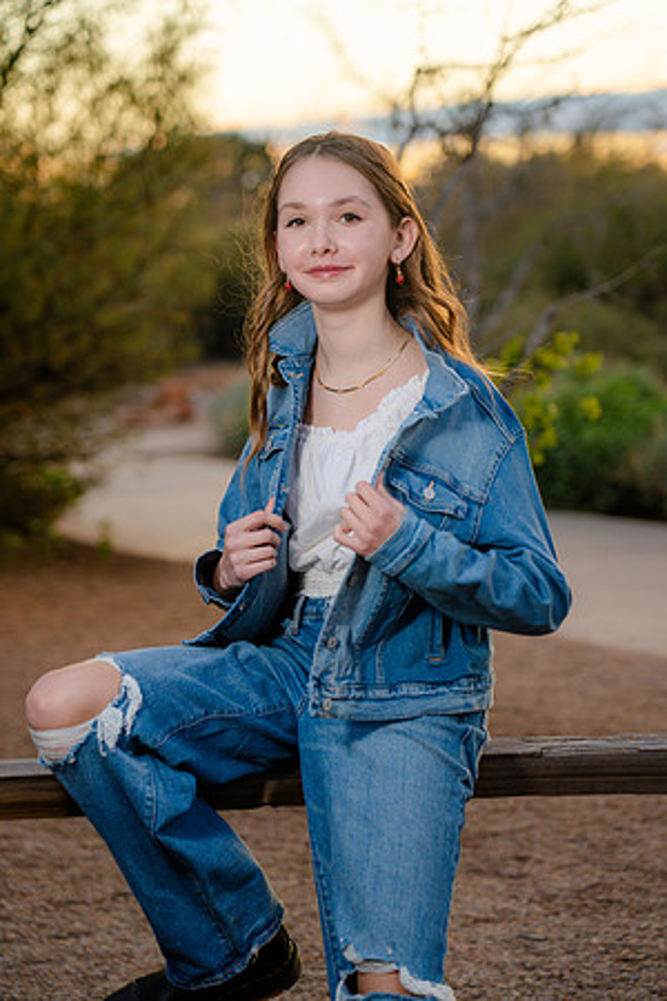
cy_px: 500
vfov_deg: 19.5
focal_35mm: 105
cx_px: 334
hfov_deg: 13.0
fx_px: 2918
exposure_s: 1/200
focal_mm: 105
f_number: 4
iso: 250
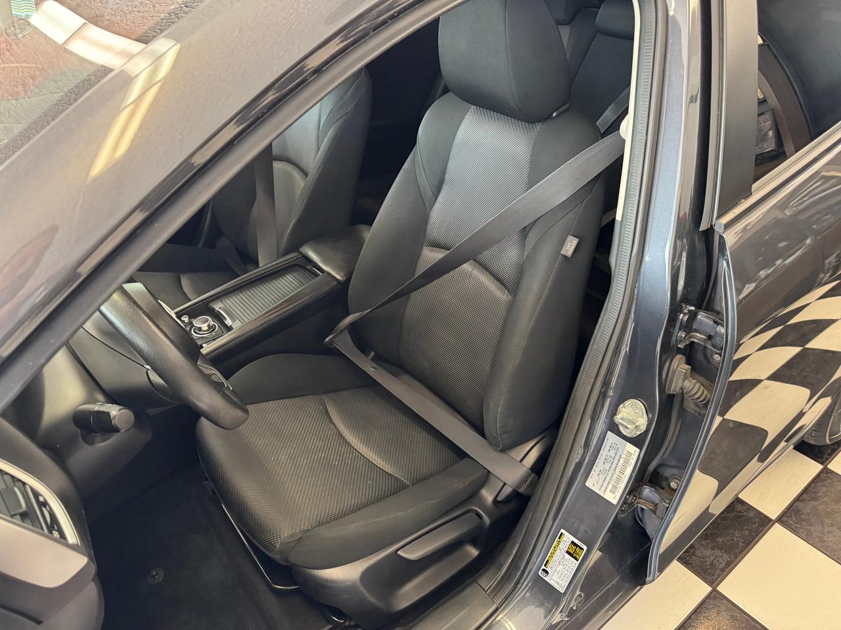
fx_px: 583
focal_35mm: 24
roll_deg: +0.6
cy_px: 315
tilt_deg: -34.7
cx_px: 420
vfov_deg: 56.8
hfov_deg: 71.6
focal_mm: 6.76
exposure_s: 1/60
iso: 640
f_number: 1.78
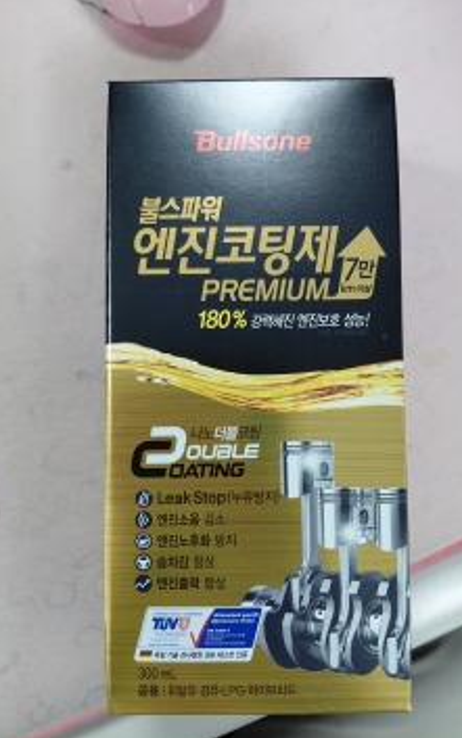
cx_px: 265
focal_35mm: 27
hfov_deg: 45.9
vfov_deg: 68.4
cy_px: 372
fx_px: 543
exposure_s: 1/60
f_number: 1.8
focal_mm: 4.69
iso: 160
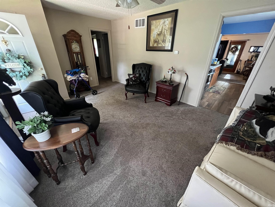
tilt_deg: -26.9
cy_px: 104
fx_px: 103
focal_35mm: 13
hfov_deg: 106.2
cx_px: 138
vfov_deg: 89.9
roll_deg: +0.0
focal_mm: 1.57
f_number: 1.8
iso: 1000
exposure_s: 1/60
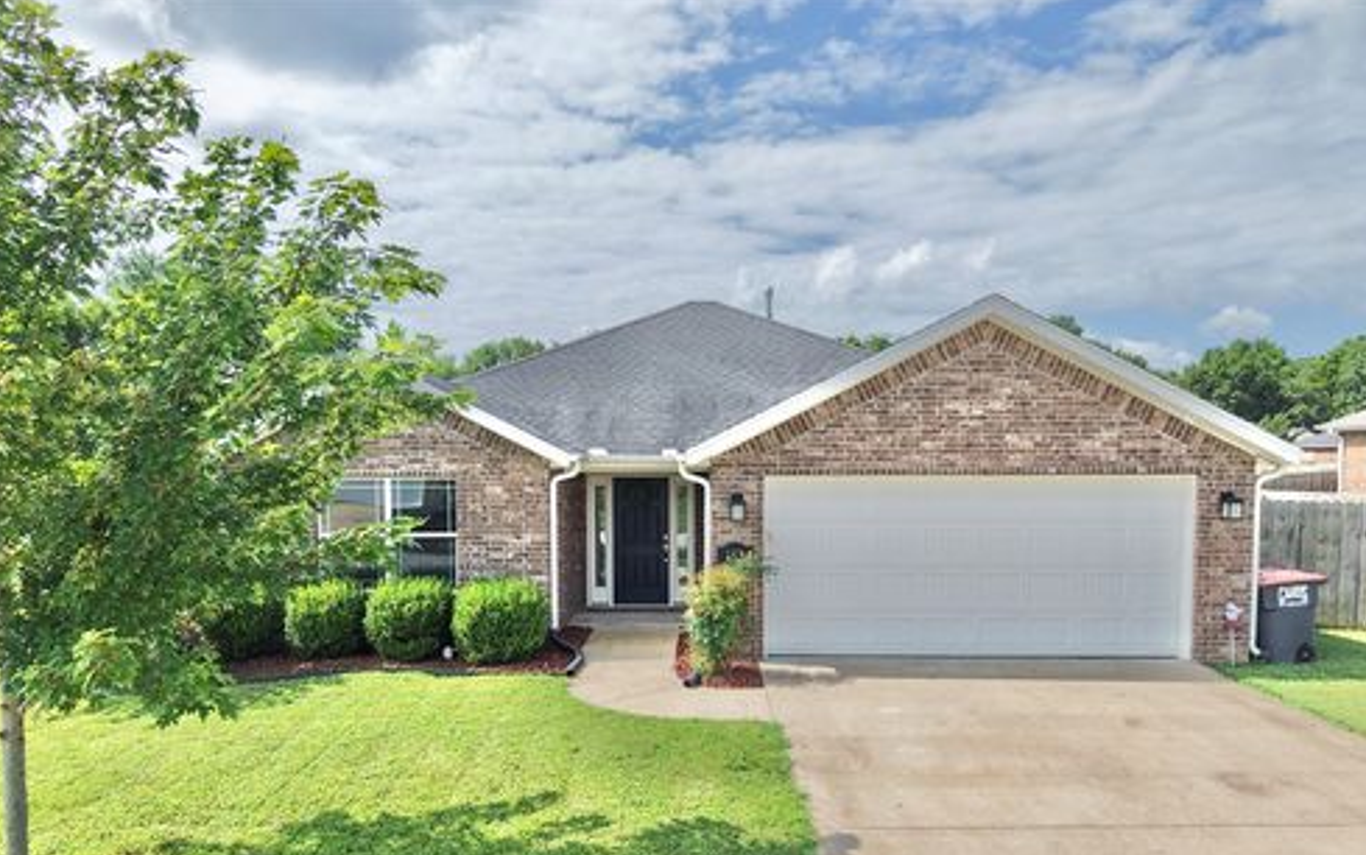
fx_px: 968
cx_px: 684
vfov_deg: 47.3
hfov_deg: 70.4
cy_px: 516
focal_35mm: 26
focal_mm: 8.67
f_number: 1.8
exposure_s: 1/5000
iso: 170
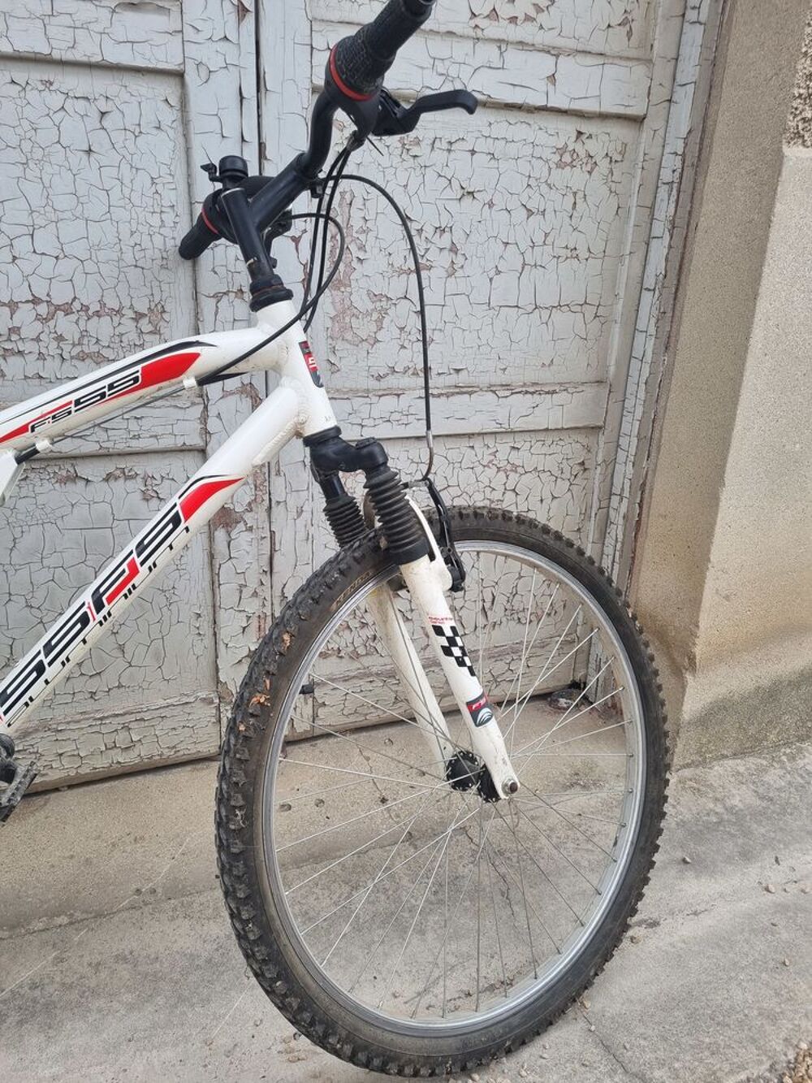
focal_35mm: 26
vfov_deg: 67.3
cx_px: 406
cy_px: 542
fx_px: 813
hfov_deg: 53.1
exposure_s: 1/296
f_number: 1.8
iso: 50
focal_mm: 5.4
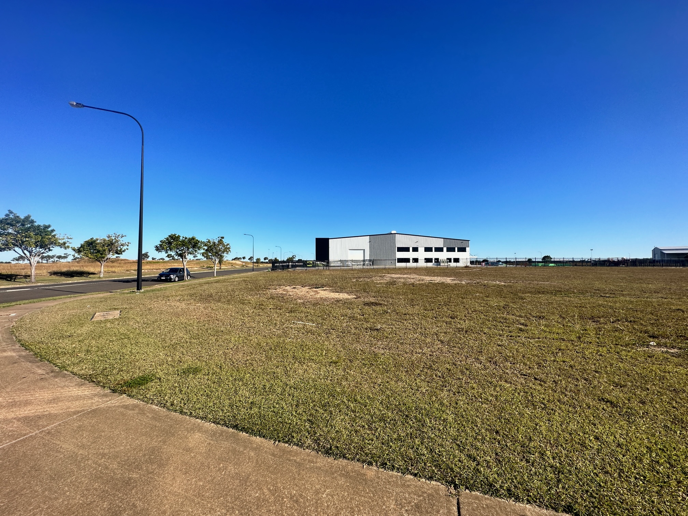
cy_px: 258
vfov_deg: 85.7
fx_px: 278
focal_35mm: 14
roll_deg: +0.9
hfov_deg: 102.1
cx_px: 344
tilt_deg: +2.2
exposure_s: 1/2092
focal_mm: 2.22
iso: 50
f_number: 2.2
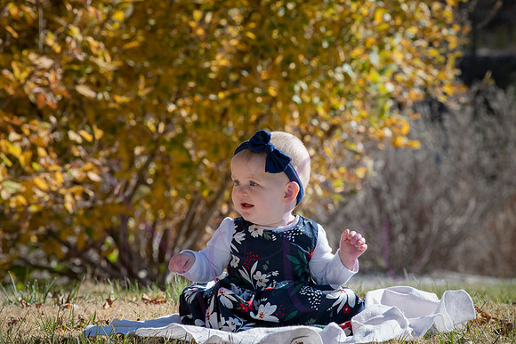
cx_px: 258
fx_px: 2222
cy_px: 172
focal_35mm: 155
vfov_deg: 8.9
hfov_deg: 13.2
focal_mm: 155
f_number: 10
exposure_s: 1/400
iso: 400
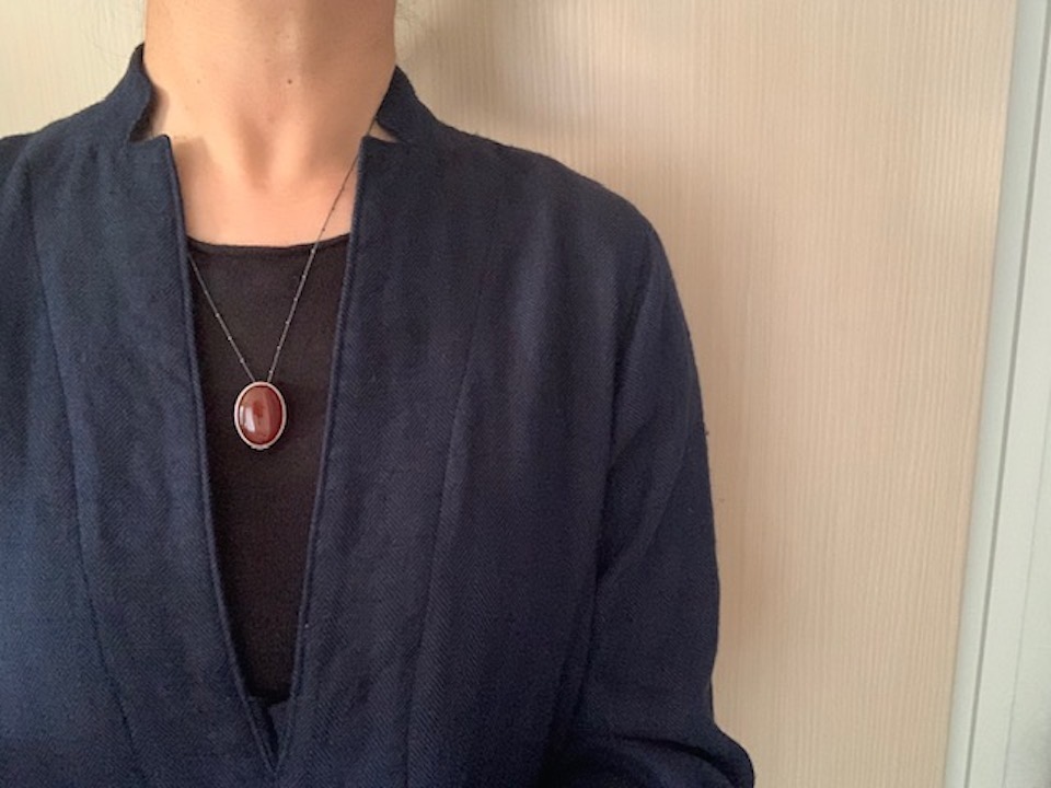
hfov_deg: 56.8
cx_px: 526
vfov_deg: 44.2
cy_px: 394
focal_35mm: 32
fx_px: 972
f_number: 2.2
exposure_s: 1/25
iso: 640
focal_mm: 2.87
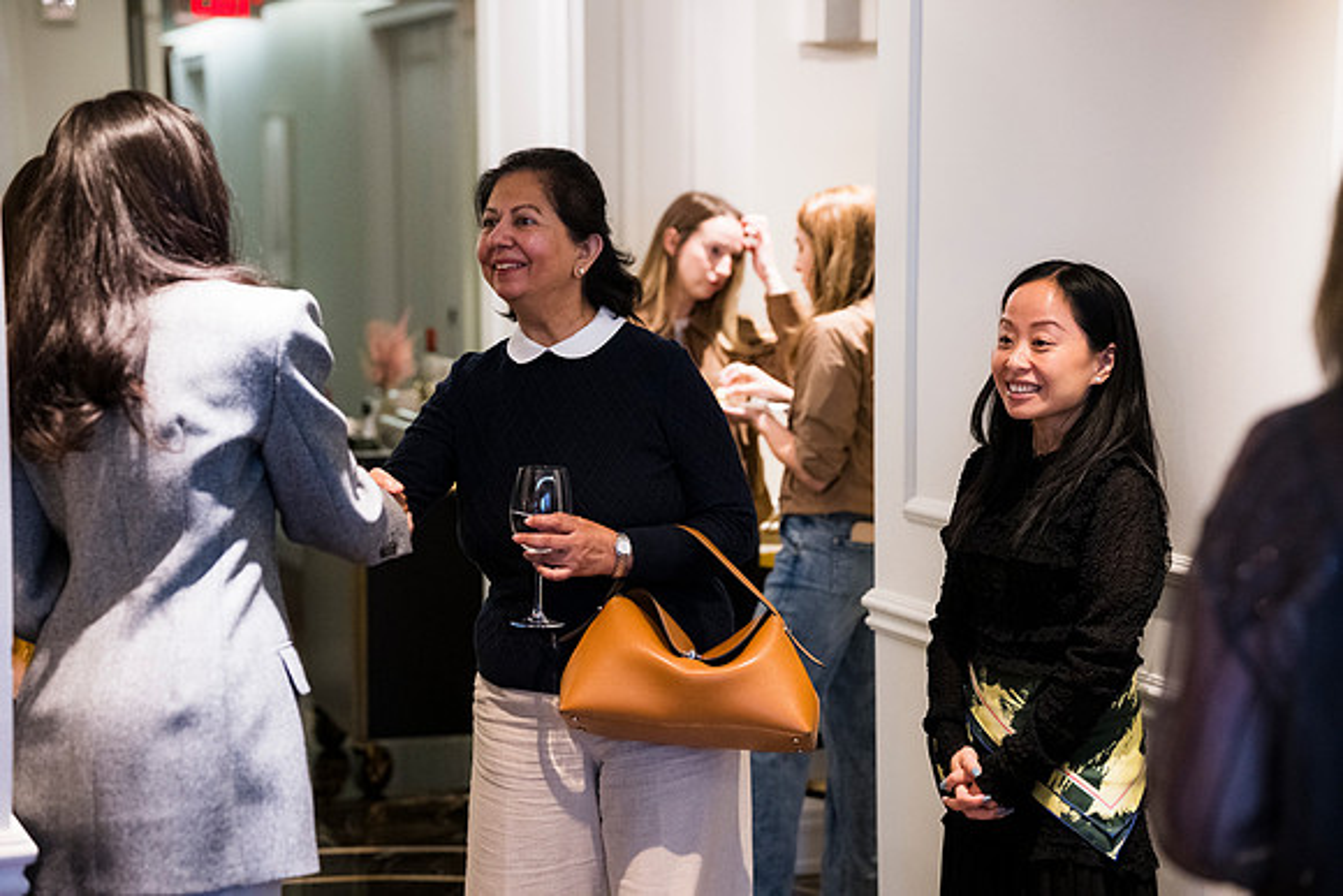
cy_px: 448
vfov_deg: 16.1
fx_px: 3172
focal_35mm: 85
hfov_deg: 23.9
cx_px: 672
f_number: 3.2
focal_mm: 85
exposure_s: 1/125
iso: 4000
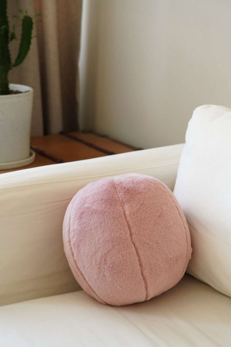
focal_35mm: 70
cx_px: 116
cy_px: 174
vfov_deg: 28.8
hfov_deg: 19.5
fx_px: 673
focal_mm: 70
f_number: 5
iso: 2500
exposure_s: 1/100
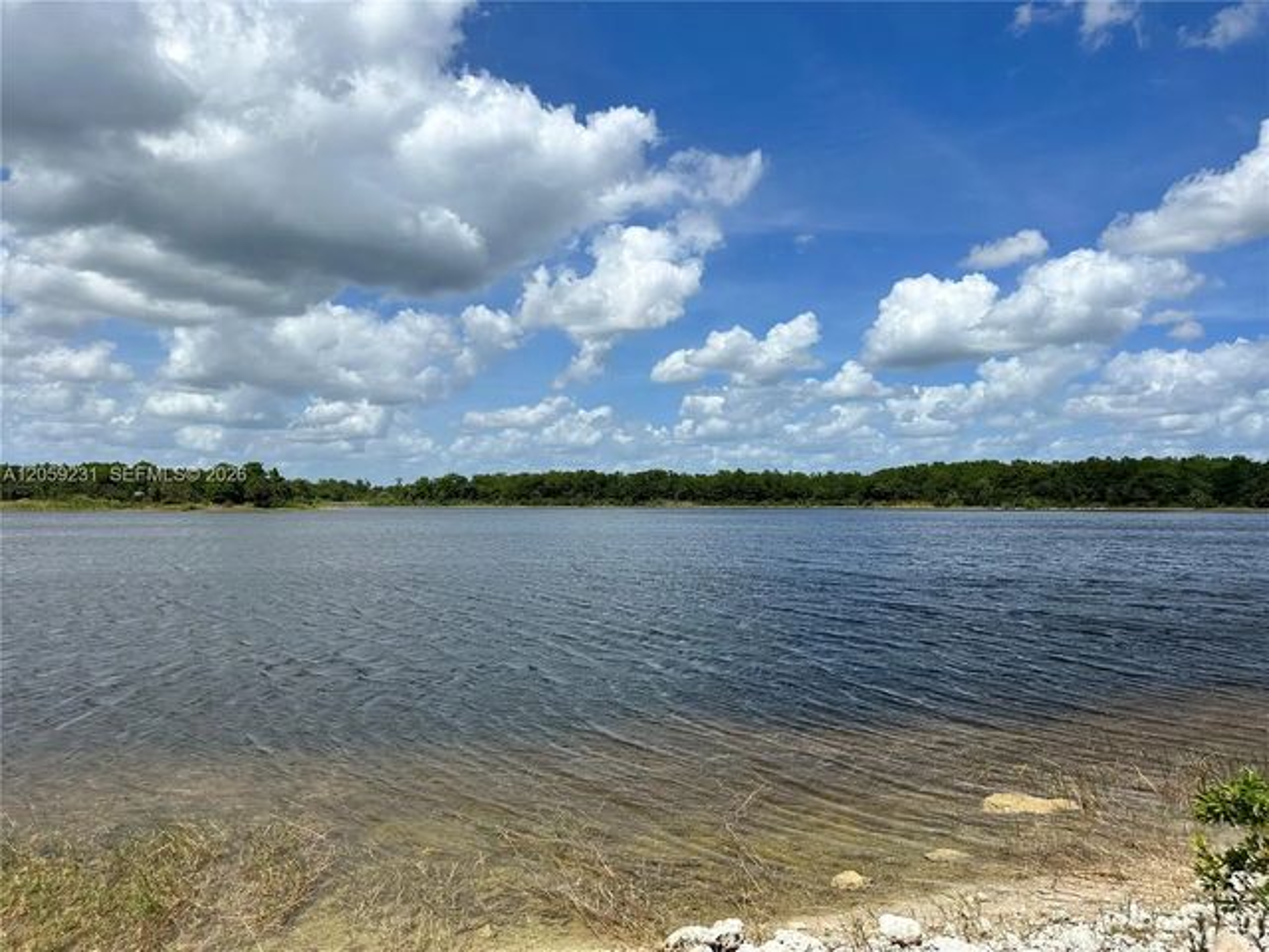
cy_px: 476
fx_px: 880
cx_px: 634
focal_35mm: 24
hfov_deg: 71.6
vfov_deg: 56.8
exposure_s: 1/8929
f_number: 1.78
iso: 80
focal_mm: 6.86
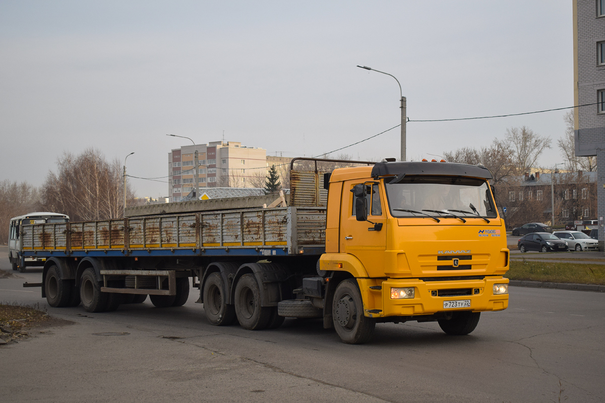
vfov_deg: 26.5
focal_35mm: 51
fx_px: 857
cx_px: 302
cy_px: 202
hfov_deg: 38.9
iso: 400
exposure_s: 1/1000
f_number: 4.5
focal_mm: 34
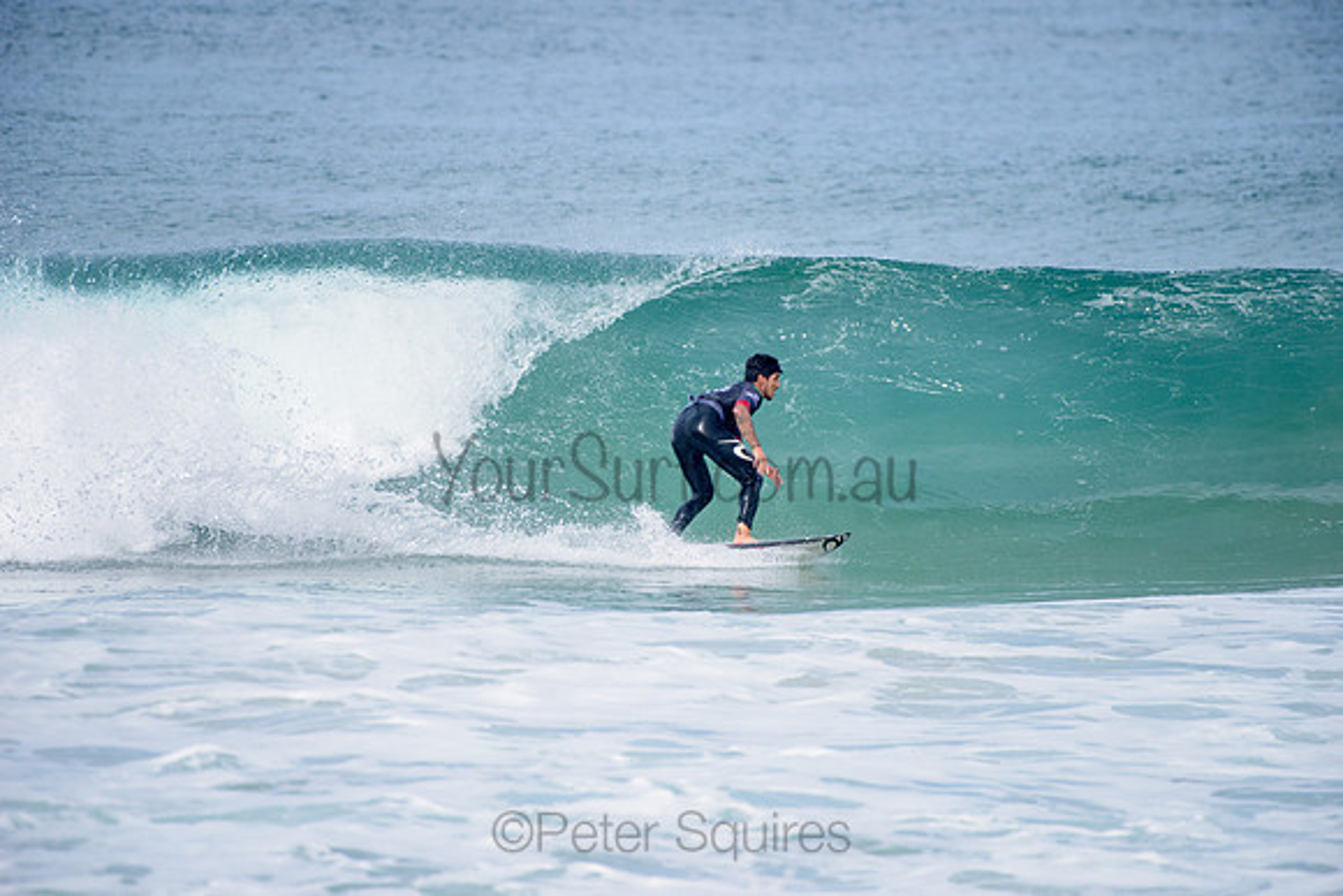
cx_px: 672
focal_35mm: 500
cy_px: 448
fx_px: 18656
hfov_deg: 4.1
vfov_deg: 2.8
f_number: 5.6
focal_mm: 500
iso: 250
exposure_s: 1/2000
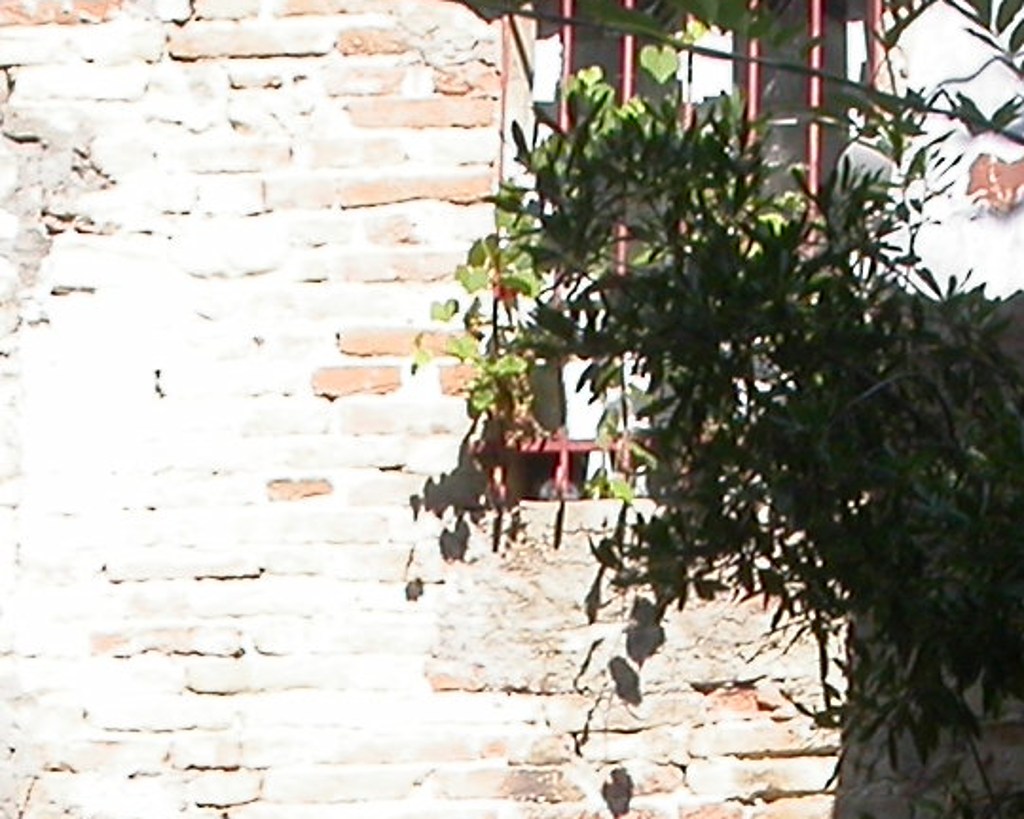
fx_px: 4728
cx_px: 576
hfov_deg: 12.4
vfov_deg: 9.7
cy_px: 1014
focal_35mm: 156
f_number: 6
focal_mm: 7.85
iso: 100
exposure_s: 1/231
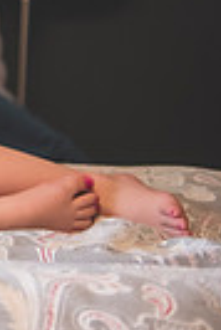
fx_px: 1534
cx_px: -473
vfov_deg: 12.0
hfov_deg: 7.2
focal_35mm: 167
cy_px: -71
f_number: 2.8
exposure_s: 1/125
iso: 800
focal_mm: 38
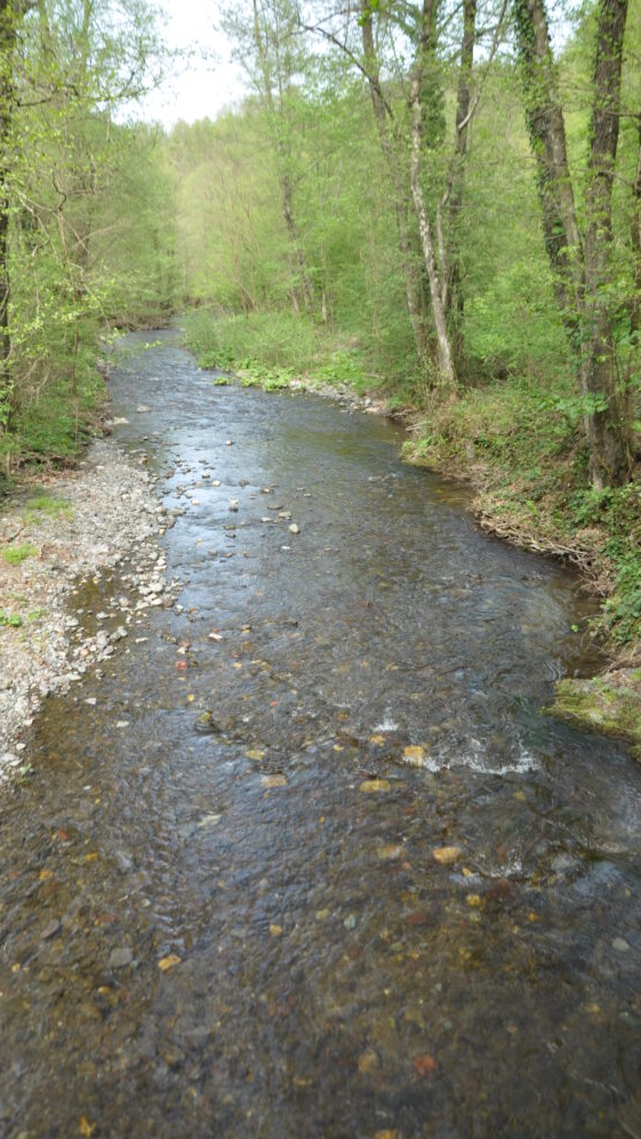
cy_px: 560
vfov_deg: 66.1
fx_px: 876
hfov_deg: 40.2
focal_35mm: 29
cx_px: 328
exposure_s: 1/100
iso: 200
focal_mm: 18
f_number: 5
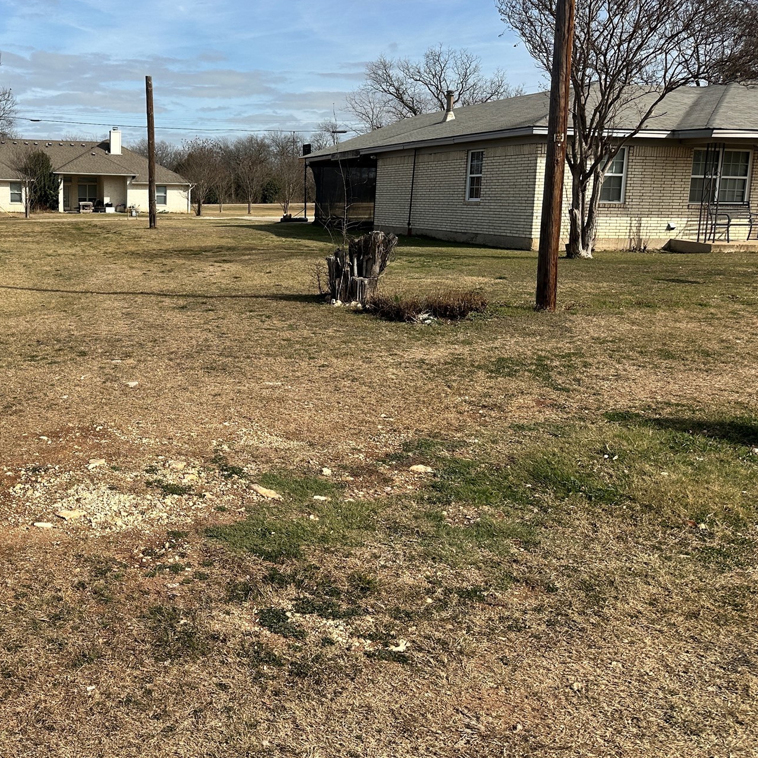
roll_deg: -0.4
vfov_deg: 48.2
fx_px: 842
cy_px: 310
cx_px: 159
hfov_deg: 46.1
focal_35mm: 34
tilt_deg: -8.3
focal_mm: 6.86
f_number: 1.78
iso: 80
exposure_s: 1/6211
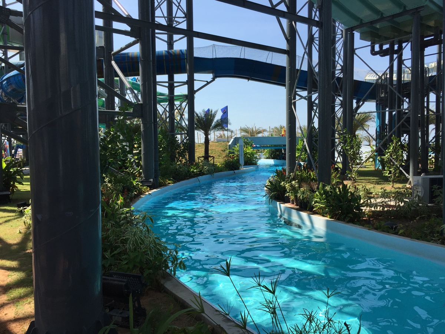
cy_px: 167
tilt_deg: -2.5
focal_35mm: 29
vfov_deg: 48.2
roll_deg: +0.0
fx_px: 373
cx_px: 222
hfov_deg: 61.7
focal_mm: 4.15
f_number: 2.2
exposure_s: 1/1647
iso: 32
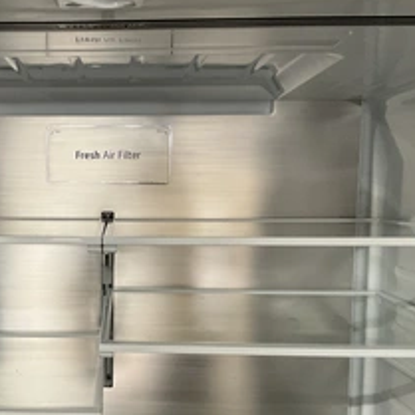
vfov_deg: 34.5
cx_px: 77
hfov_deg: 33.6
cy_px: 254
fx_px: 665
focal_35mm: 49
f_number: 1.8
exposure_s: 1/60
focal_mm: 3
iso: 200
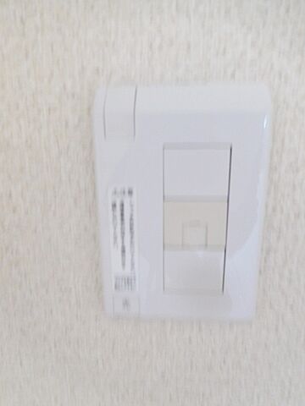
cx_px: 152
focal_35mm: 25
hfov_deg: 54.9
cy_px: 203
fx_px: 294
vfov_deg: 69.4
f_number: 3.4
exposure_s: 1/30
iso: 220
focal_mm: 4.5
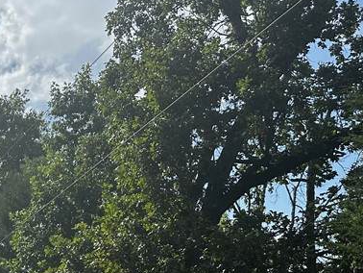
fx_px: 682
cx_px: -67
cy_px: 345
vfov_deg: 20.8
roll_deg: -2.0
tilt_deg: +10.0
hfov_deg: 26.6
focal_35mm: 65
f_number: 1.78
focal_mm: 6.86
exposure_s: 1/4016
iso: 80
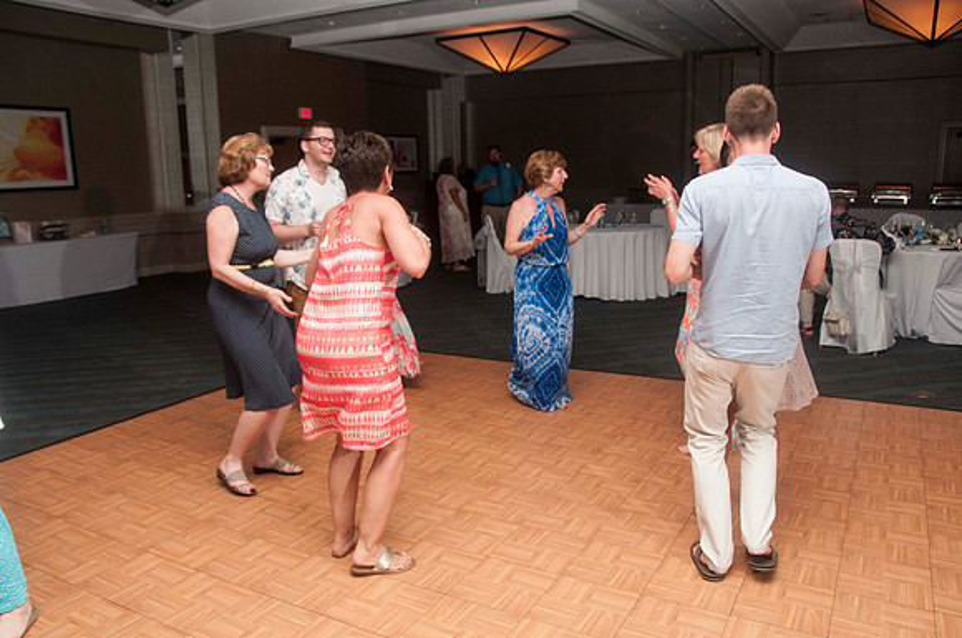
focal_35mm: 27
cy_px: 319
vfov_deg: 47.8
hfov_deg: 67.5
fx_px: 720
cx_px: 481
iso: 400
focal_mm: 18
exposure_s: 1/60
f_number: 5.6
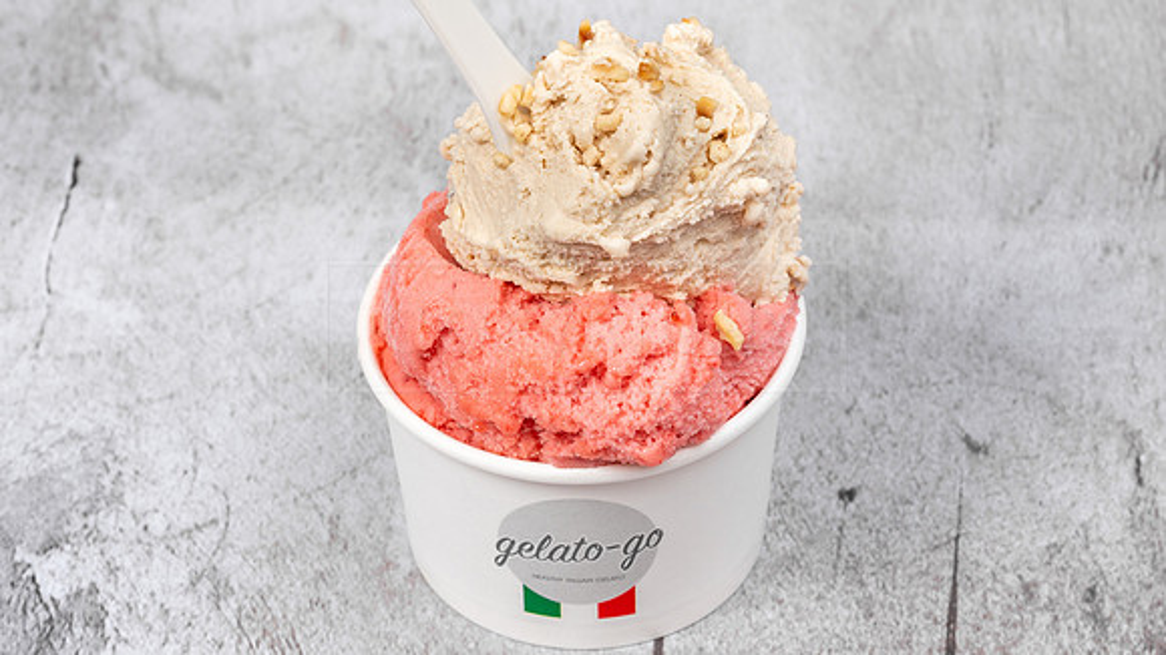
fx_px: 5519
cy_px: 104
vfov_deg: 6.8
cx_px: 597
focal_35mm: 179
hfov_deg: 12.1
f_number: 8
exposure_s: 1/50
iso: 250
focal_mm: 85
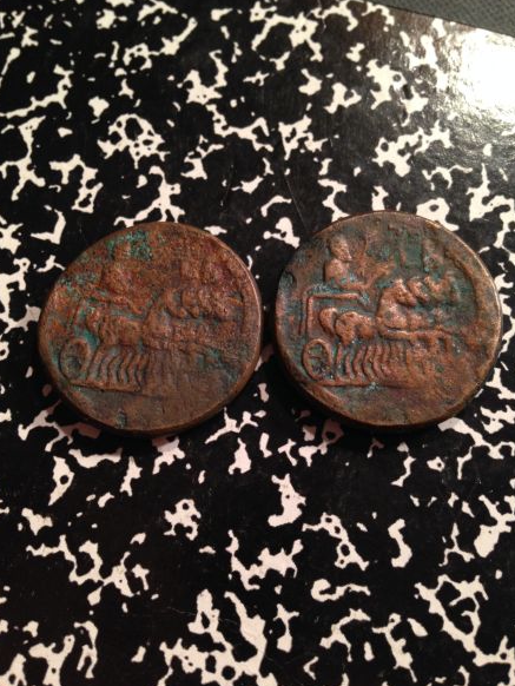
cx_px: 257
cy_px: 339
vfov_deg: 53.9
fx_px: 674
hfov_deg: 41.8
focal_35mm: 34
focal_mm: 4.12
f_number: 2.4
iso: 200
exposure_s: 1/20
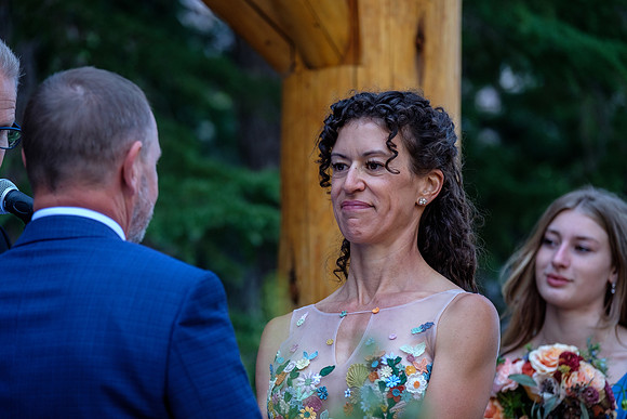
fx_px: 3658
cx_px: 314
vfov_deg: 6.5
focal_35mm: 210
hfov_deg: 9.8
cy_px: 210
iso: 1000
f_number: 3.6
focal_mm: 140
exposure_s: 1/125
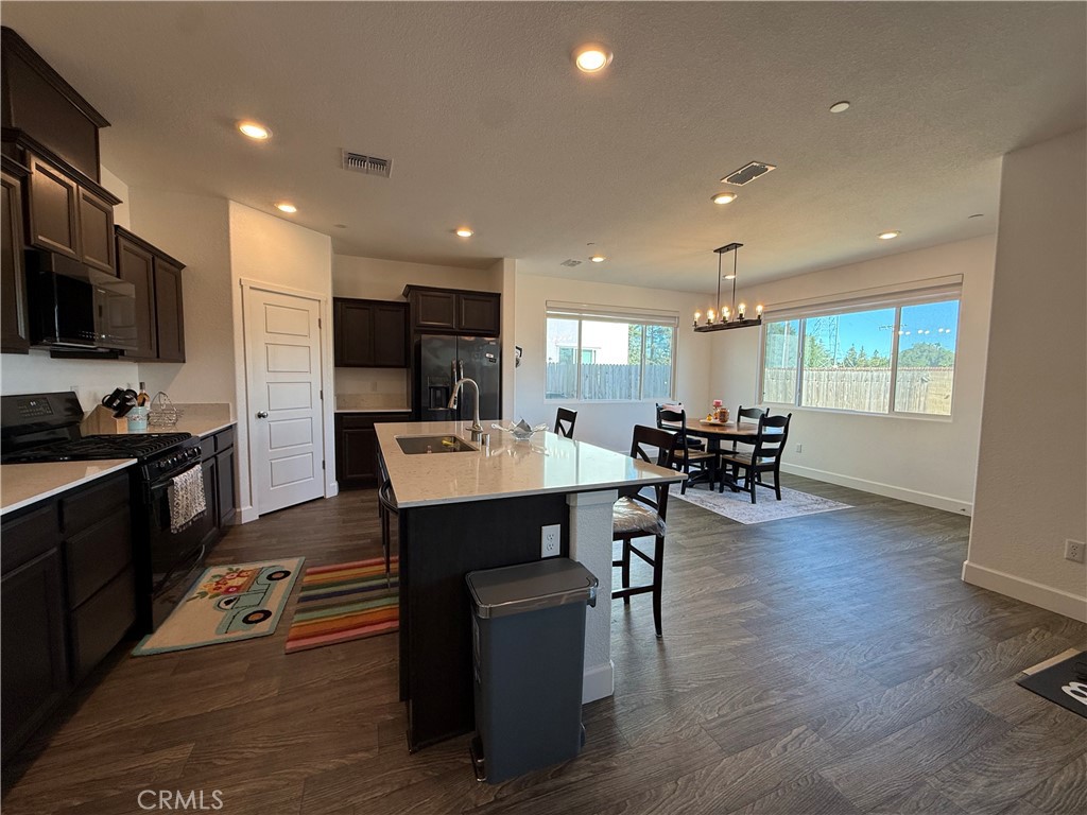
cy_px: 408
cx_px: 544
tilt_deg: -4.1
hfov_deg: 102.1
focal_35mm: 14
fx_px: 440
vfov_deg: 85.7
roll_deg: -0.7
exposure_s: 1/120
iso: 100
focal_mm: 2.22
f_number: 2.2
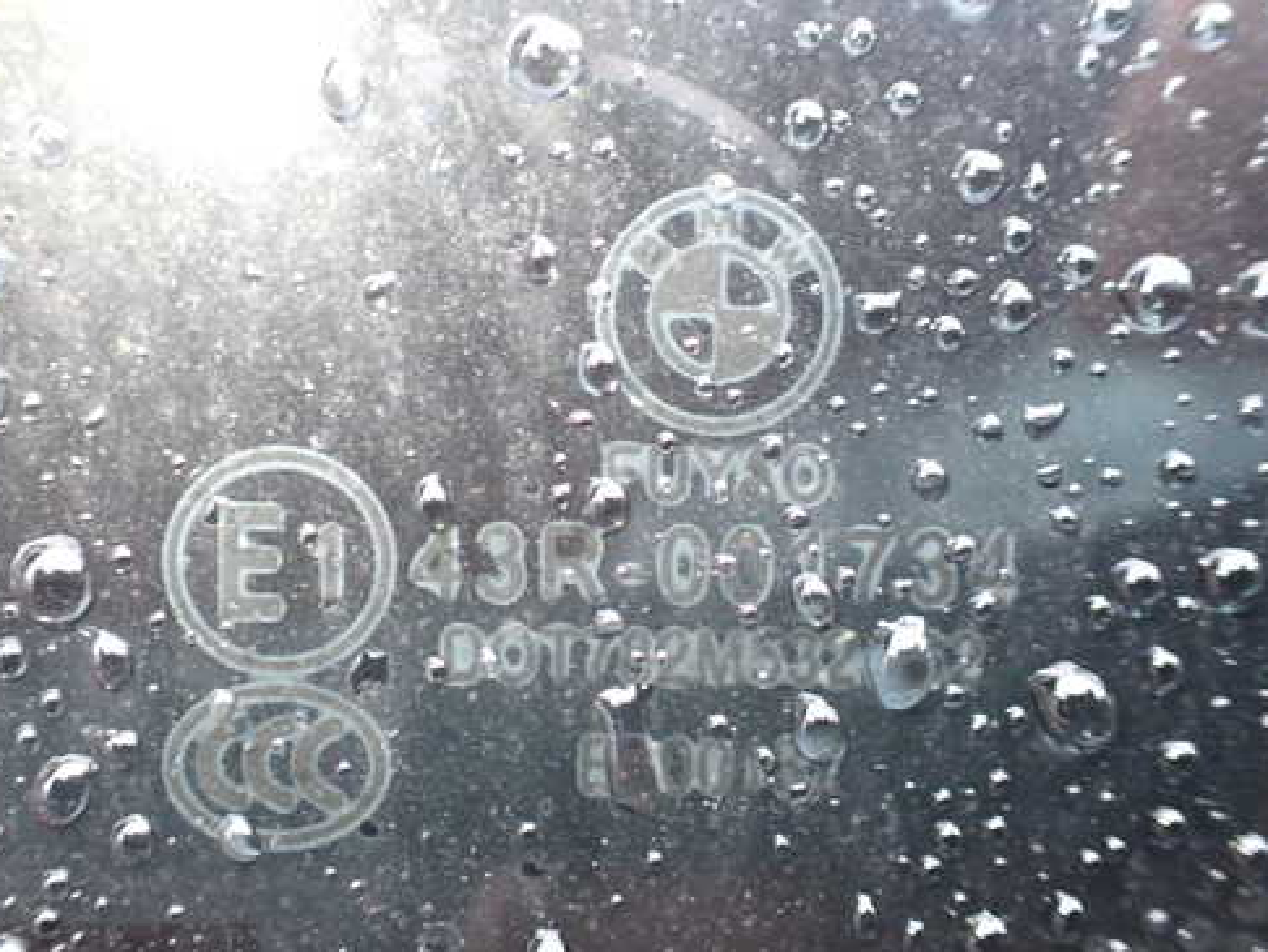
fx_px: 1356
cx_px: 579
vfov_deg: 38.7
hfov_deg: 50.1
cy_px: 462
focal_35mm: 37
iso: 800
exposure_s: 1/50
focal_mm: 5.4
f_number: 2.3
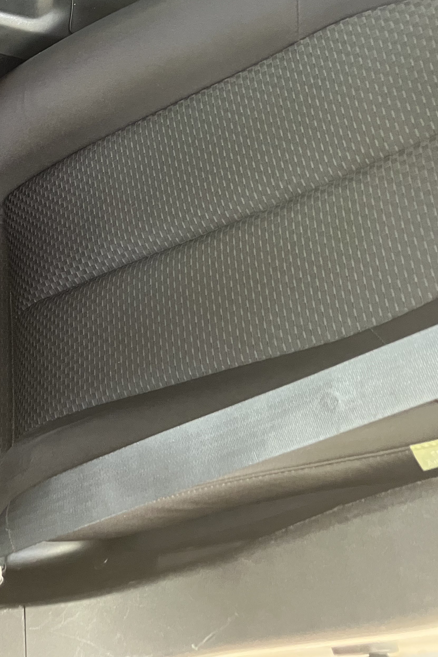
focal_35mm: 47
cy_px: 270
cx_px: -16
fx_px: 857
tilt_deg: -57.2
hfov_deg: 26.8
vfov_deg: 41.8
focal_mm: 3.99
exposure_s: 1/30
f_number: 1.8
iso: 500
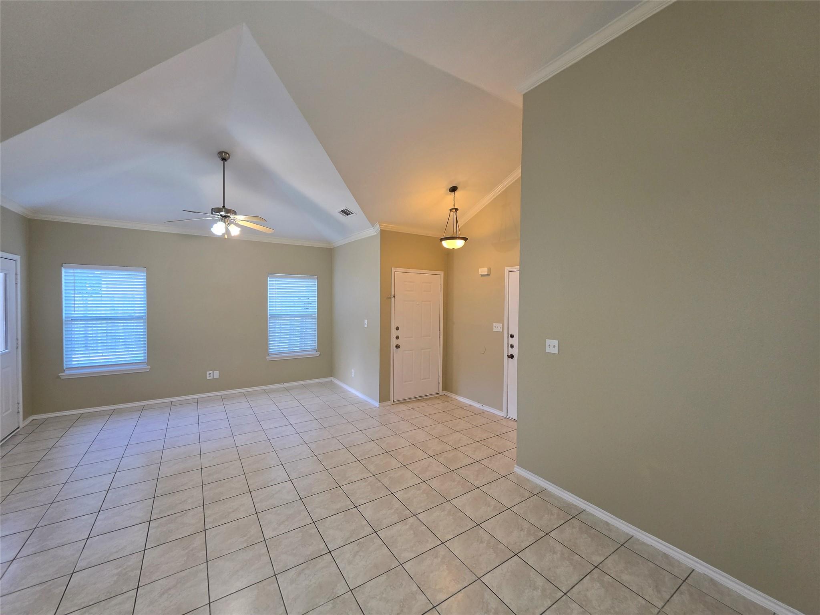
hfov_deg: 106.2
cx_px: 410
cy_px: 308
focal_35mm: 13
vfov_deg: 89.9
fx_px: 308
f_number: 1.9
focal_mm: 2.2
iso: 160
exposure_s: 1/120
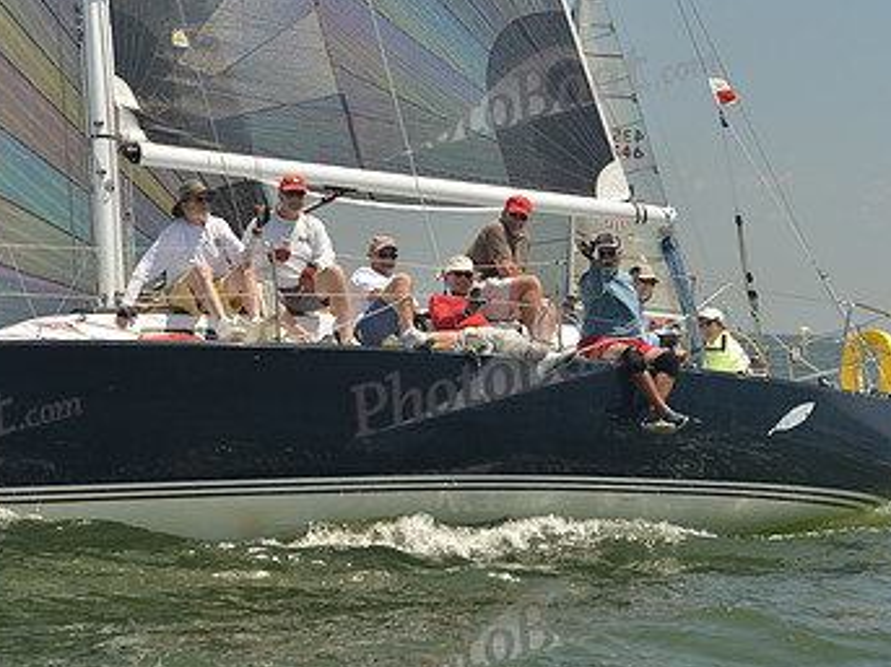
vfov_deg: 11.7
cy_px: 271
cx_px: 218
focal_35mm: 127
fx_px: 3268
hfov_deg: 15.5
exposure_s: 1/640
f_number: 5
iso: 200
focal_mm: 78
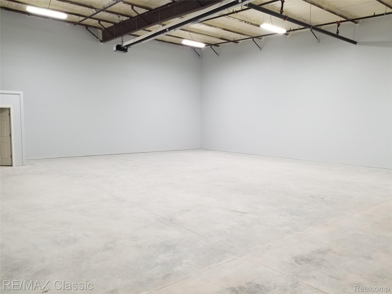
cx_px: 196
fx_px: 294
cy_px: 147
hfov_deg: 67.3
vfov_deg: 53.1
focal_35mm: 26
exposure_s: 1/60
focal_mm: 4.3
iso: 100
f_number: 1.7
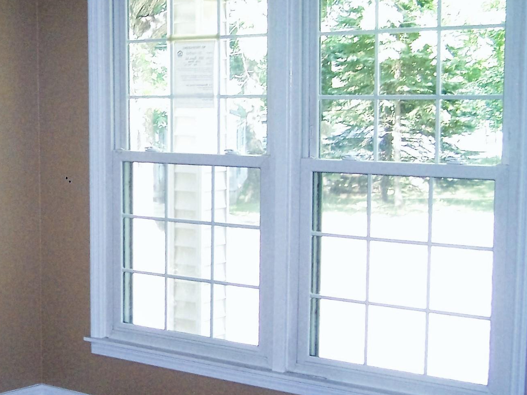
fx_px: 1111
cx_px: 26
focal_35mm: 73
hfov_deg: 25.6
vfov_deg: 20.2
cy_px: 225
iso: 140
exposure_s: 1/45
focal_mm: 6.3
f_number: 2.8
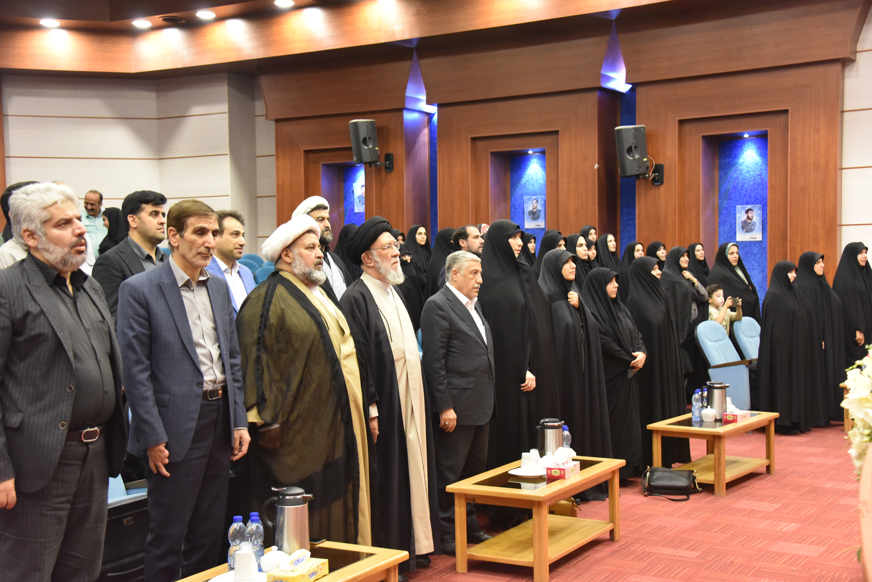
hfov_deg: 41.1
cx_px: 436
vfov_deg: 28.1
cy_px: 291
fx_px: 1163
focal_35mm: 48
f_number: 4.2
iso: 6400
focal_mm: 48
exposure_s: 1/30
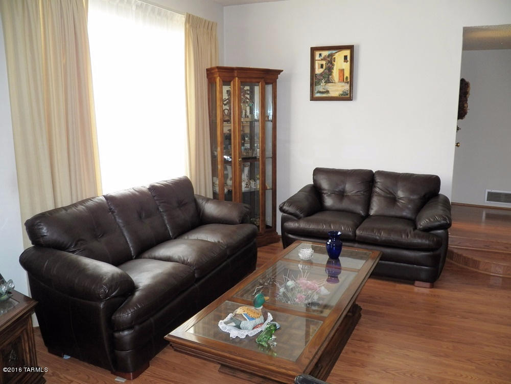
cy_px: 192
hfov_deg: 63.4
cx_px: 256
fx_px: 413
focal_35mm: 28
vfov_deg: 49.7
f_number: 2.8
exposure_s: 1/50
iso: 125
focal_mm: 4.9
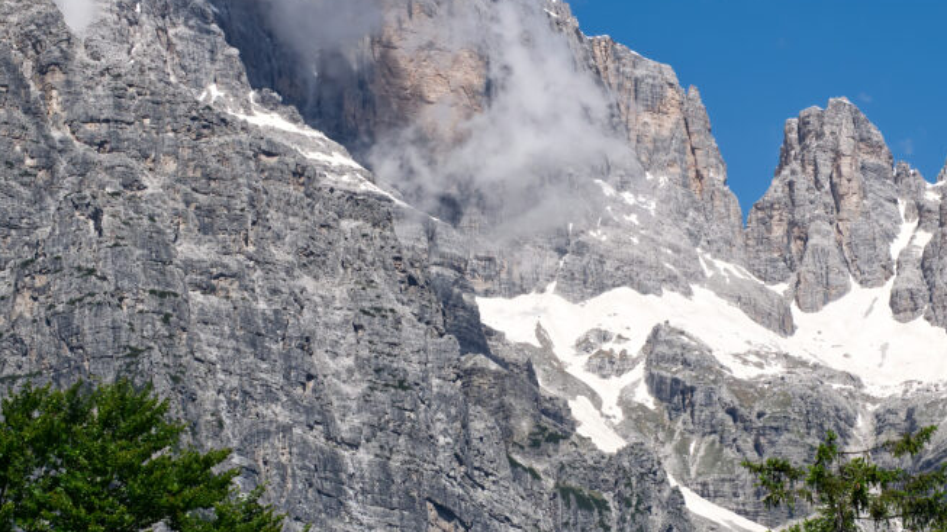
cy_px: 232
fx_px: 3465
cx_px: 544
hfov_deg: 15.6
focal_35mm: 138
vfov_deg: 8.8
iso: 200
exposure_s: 1/640
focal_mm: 56
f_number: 11
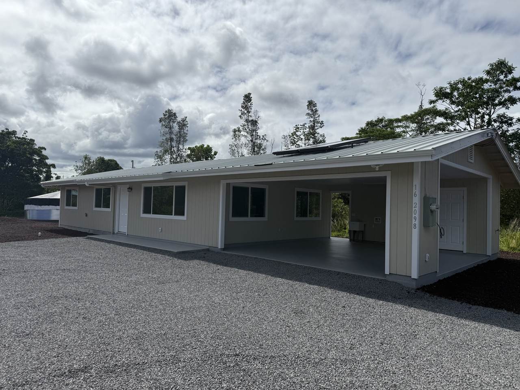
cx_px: 260
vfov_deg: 56.8
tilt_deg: +2.7
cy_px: 195
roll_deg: -0.9
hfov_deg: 71.6
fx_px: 361
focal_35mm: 24
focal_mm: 6.76
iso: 80
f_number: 1.78
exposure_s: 1/11905
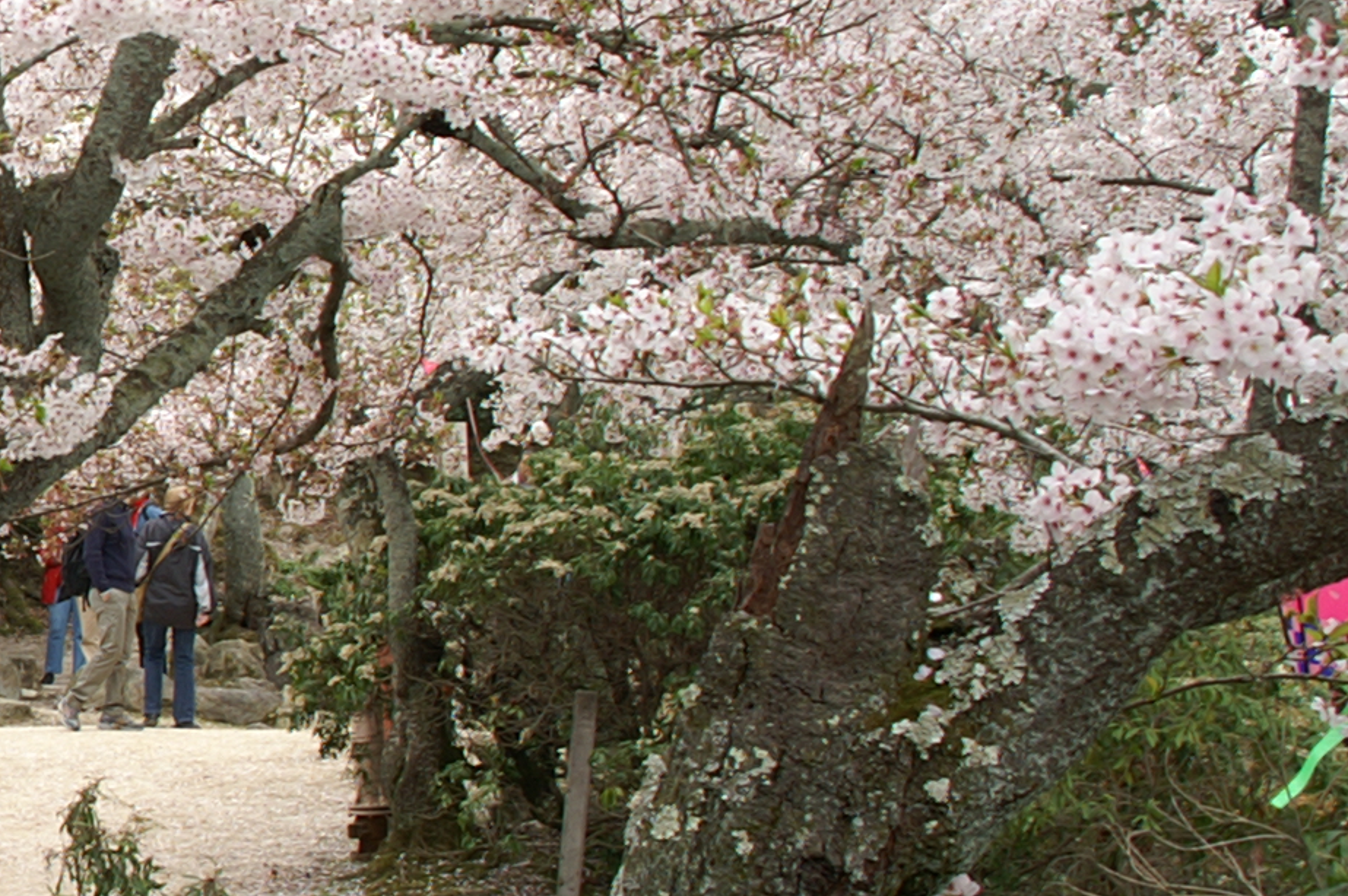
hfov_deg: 20.2
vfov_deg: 15.5
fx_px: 3293
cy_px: 449
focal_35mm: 88
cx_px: -624
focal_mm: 18
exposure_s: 1/80
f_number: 6.3
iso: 100
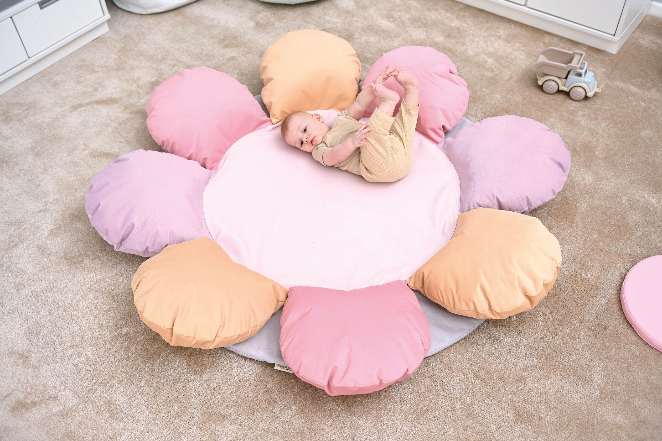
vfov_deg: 36.9
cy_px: 220
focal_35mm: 36
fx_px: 662
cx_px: 331
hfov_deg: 53.1
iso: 64
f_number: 3.5
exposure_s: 1/60
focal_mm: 36
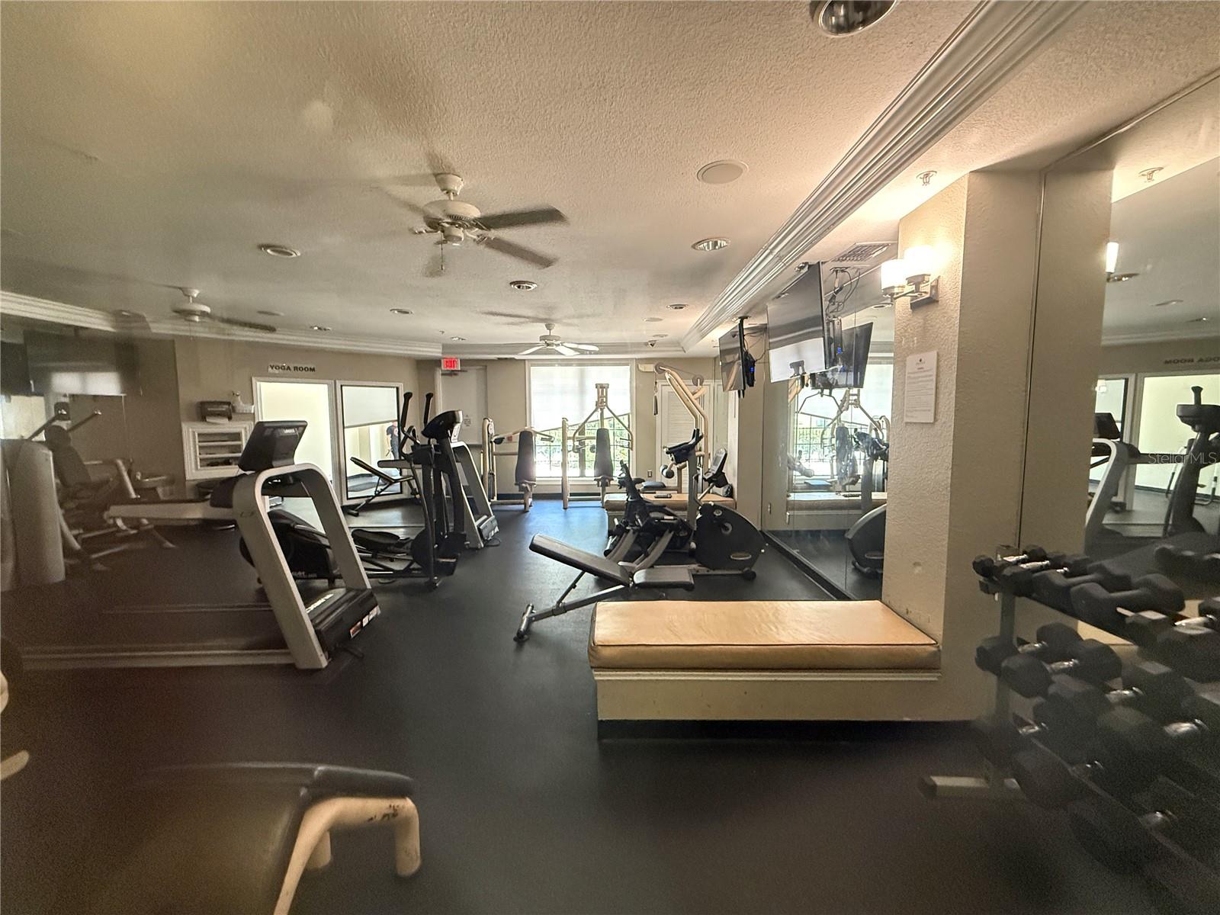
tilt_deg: -4.8
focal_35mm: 14
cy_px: 458
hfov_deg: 102.1
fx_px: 493
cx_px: 610
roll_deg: -0.1
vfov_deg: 85.7
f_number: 2.2
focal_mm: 2.22
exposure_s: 1/60
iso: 800
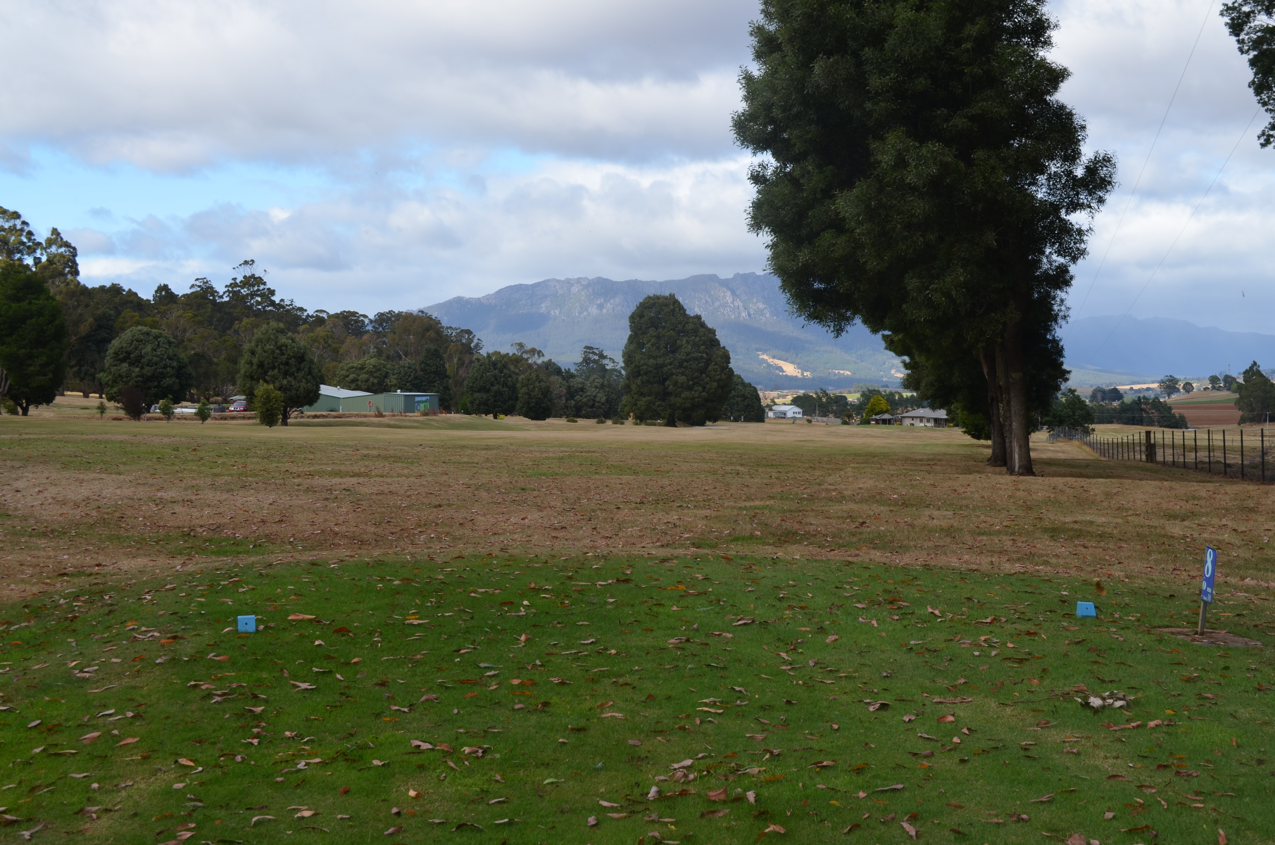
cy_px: 422
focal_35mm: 48
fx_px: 1696
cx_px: 638
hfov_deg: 41.2
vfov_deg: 28.0
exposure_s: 1/180
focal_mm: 32
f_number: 6.7
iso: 100
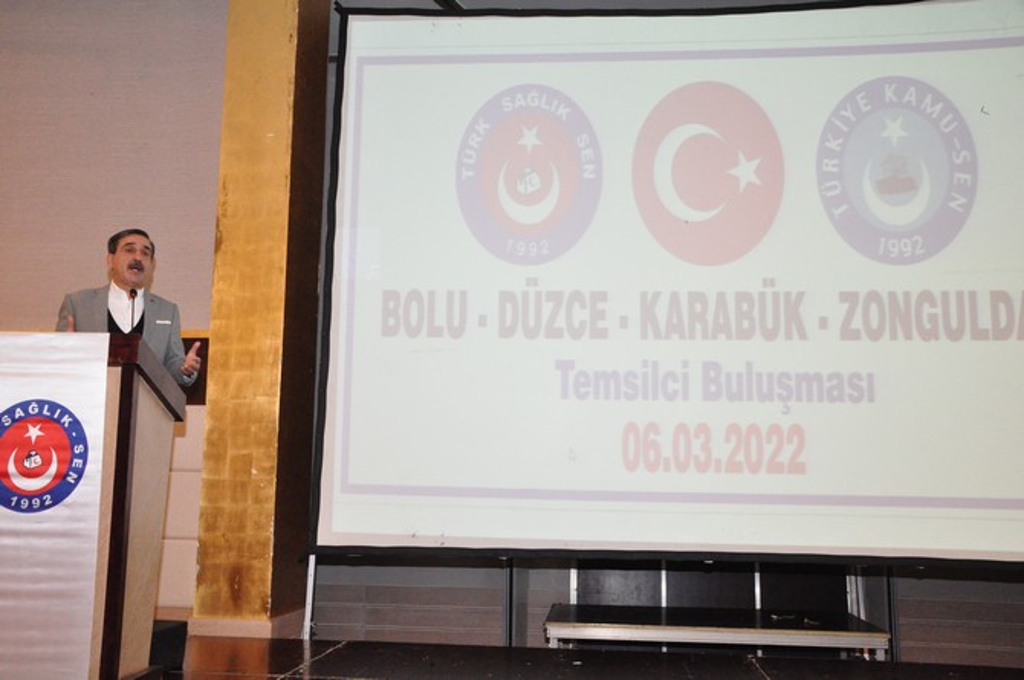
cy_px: 340
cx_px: 512
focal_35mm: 33
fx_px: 938
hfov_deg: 57.3
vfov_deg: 39.9
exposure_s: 1/60
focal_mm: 22
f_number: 8
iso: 3200
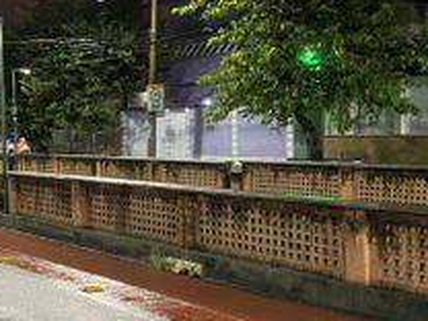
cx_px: -64
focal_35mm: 60
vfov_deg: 24.4
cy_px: 167
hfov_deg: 28.6
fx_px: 742
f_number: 1.8
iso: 640
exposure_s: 1/30
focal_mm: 4.25
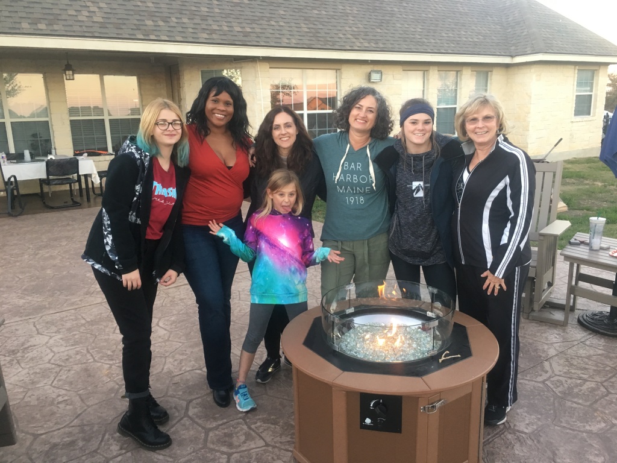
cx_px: 308
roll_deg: +3.5
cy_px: 232
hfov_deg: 61.7
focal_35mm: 29
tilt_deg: -12.7
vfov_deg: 48.2
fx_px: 517
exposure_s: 1/30
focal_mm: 4.15
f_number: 2.2
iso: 40
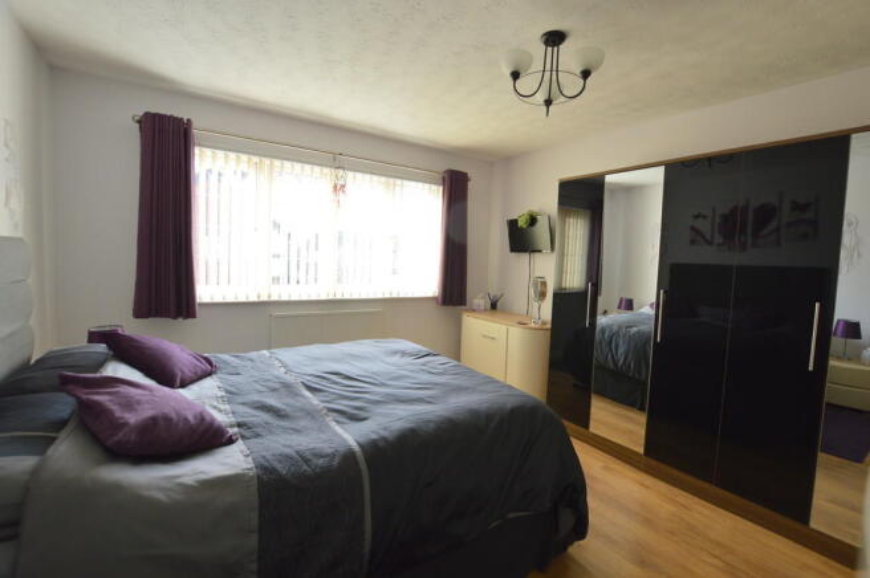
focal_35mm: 15
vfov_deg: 77.2
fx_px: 362
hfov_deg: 100.4
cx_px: 435
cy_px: 289
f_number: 5.6
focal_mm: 10
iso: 400
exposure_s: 1/125
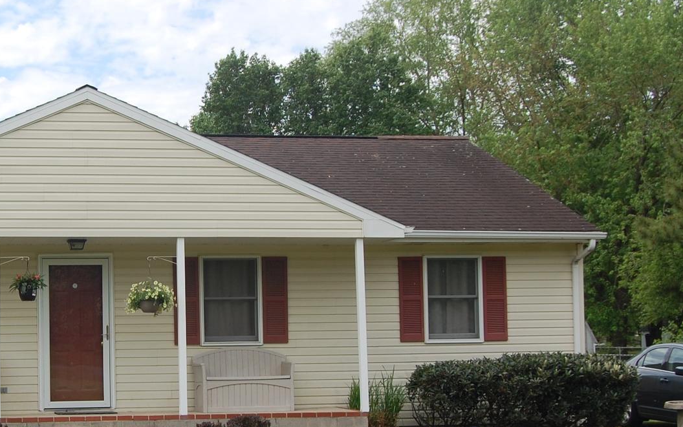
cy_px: 308
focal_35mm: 77
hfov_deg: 26.1
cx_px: 104
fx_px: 1433
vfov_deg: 16.9
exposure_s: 1/320
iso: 200
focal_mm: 26
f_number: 9
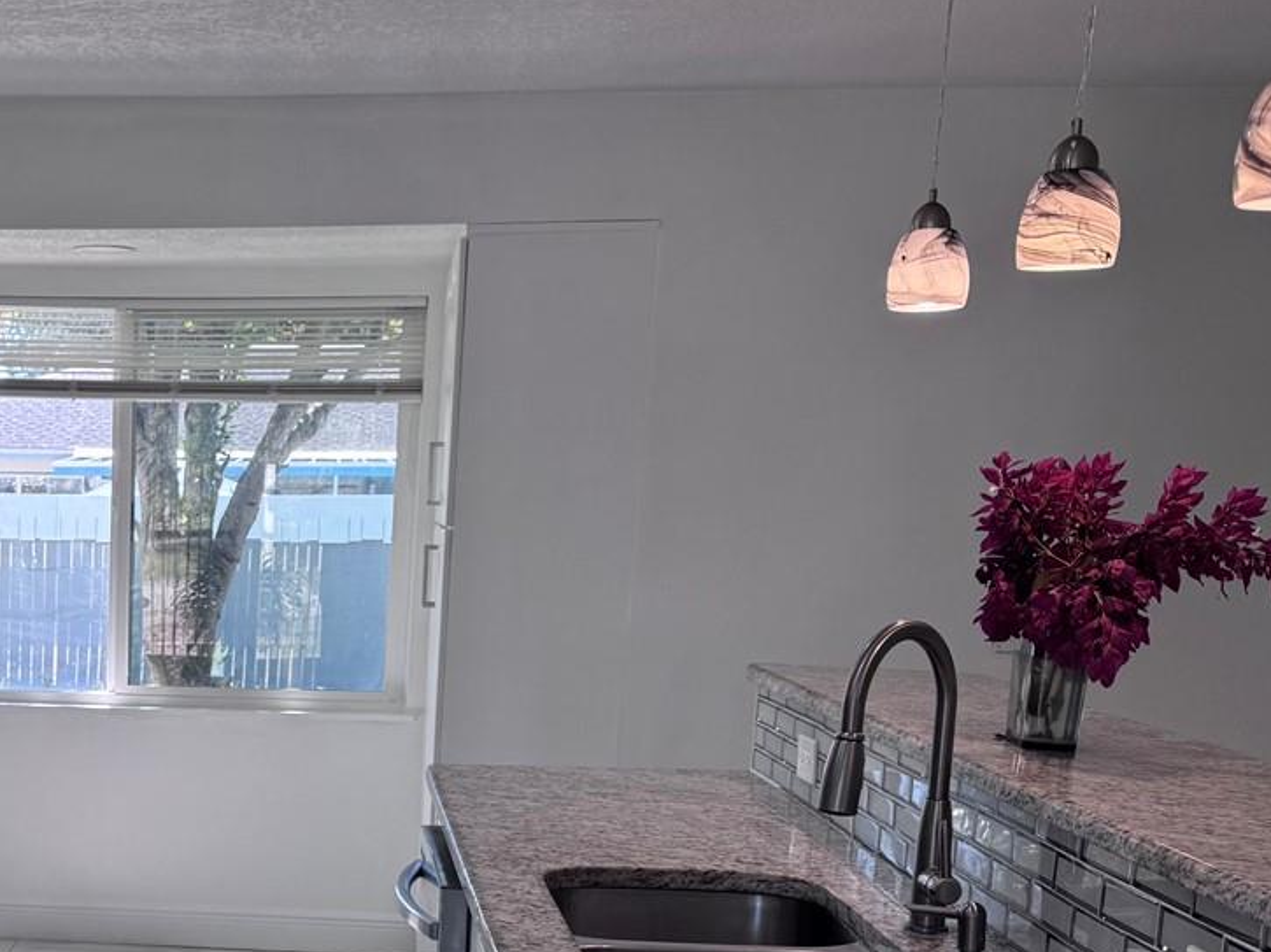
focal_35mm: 53
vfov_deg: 26.5
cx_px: 98
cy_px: 875
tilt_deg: -12.5
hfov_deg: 34.0
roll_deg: -0.8
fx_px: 1945
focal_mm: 6.76
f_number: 1.78
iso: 64
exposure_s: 1/170
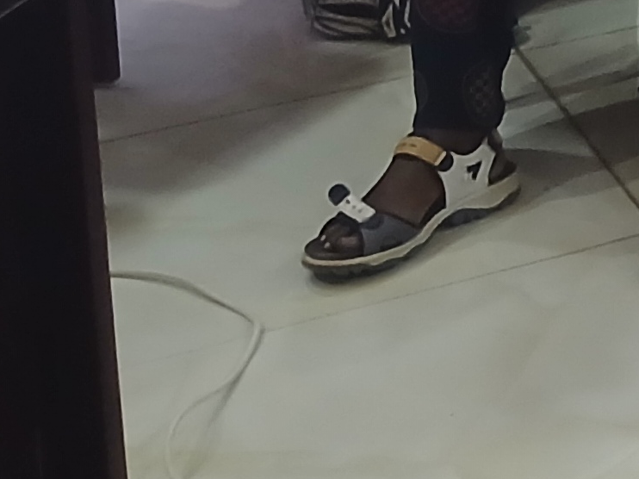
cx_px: 1733
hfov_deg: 10.8
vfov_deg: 9.3
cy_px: -647
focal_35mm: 143
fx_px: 2639
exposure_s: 1/25
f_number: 1.8
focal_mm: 3.98
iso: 320
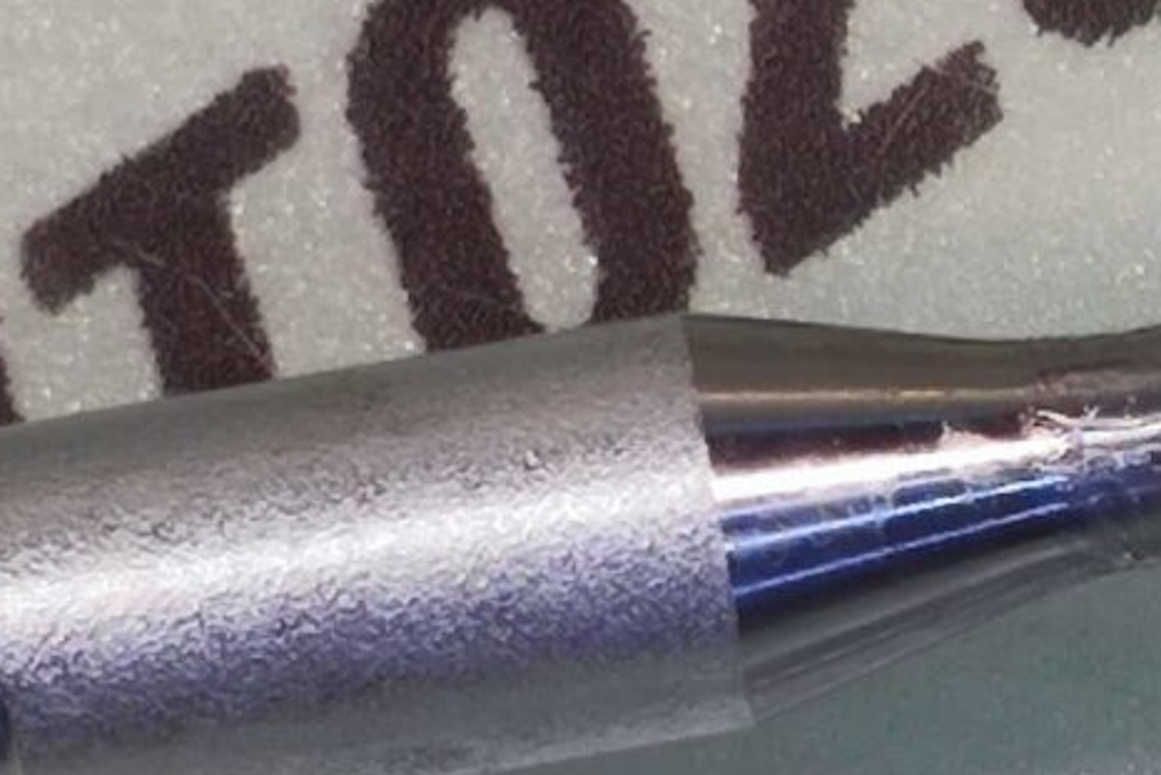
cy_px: 660
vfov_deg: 14.0
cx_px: 1159
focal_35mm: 97
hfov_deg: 20.4
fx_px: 3129
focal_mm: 4.74
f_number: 1.79
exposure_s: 1/33
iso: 91
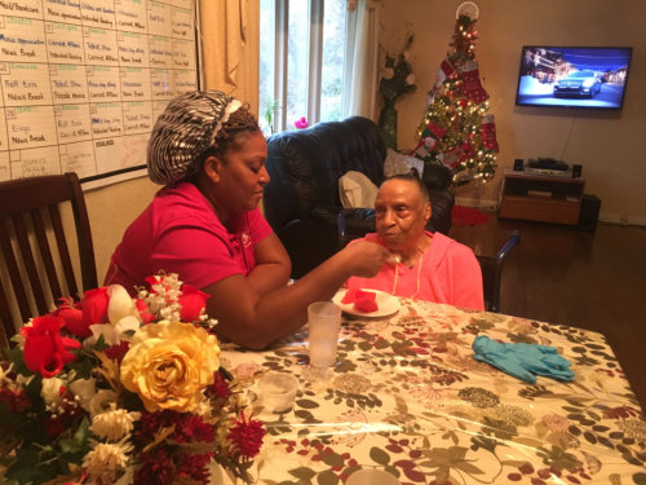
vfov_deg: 48.2
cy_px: 242
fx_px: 541
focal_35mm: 29
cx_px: 323
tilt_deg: -18.3
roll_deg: -2.4
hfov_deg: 61.7
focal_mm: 4.15
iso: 200
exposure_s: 1/15
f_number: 2.2
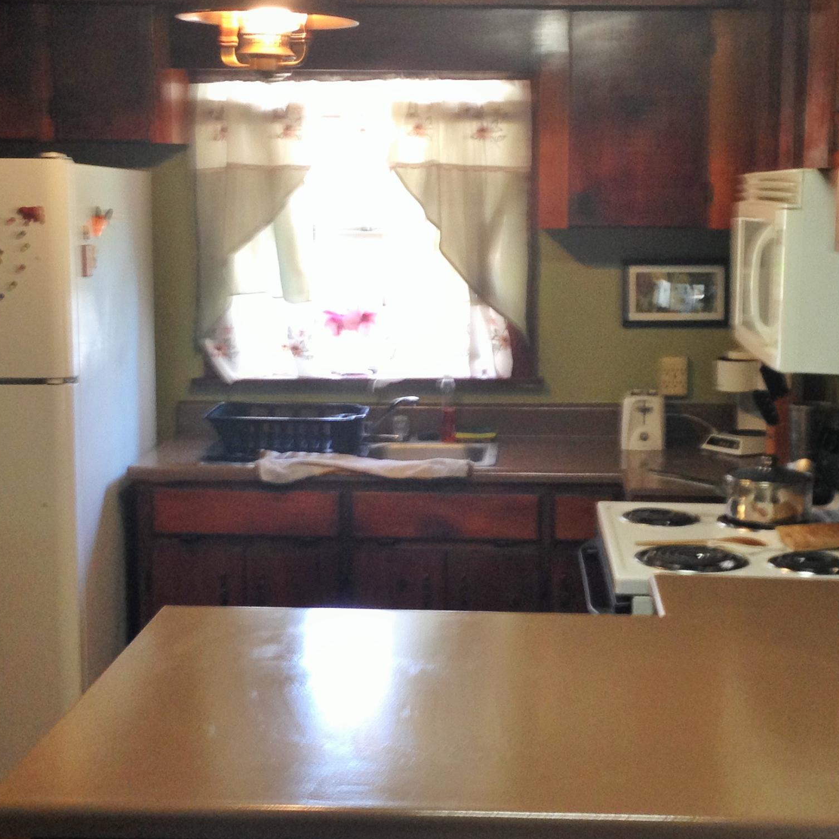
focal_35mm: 58
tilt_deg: -6.1
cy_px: 390
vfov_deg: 29.5
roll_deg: +0.3
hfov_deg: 29.5
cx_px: 497
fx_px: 1590
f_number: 2.4
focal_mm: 4.12
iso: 100
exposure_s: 1/20
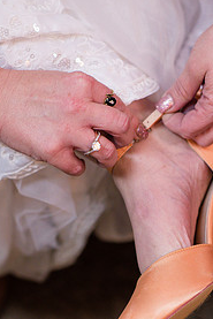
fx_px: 1223
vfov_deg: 14.8
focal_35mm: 138
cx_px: 139
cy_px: 245
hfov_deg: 9.9
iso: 1000
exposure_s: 1/125
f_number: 2.8
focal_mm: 85
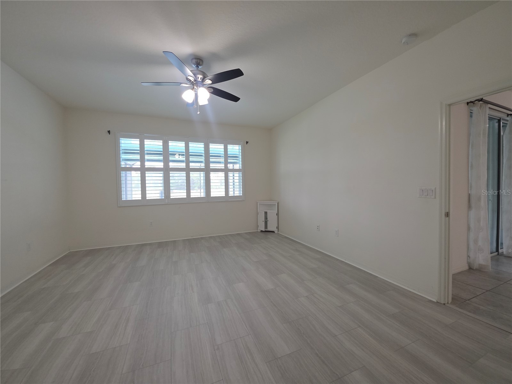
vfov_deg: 89.9
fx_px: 192
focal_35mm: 13
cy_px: 192
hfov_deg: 106.2
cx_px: 256
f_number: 1.9
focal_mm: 2.2
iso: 160
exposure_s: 1/60
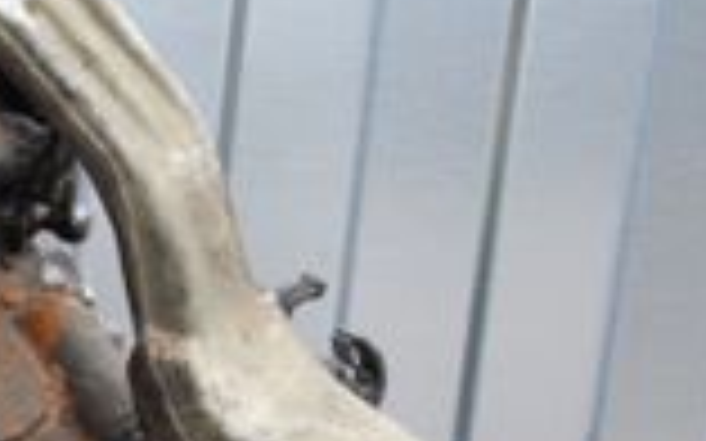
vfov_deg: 8.2
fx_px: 3002
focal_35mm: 156
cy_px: 742
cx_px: -427
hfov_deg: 12.6
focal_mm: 25
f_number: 14
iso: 800
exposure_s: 1/200
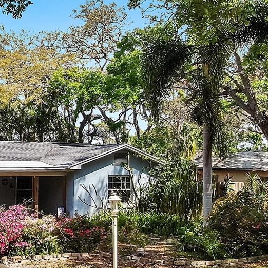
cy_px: 138
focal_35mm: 65
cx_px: -10
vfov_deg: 26.5
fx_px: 569
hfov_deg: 25.0
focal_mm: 4.39
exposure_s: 1/800
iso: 110
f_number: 2.8
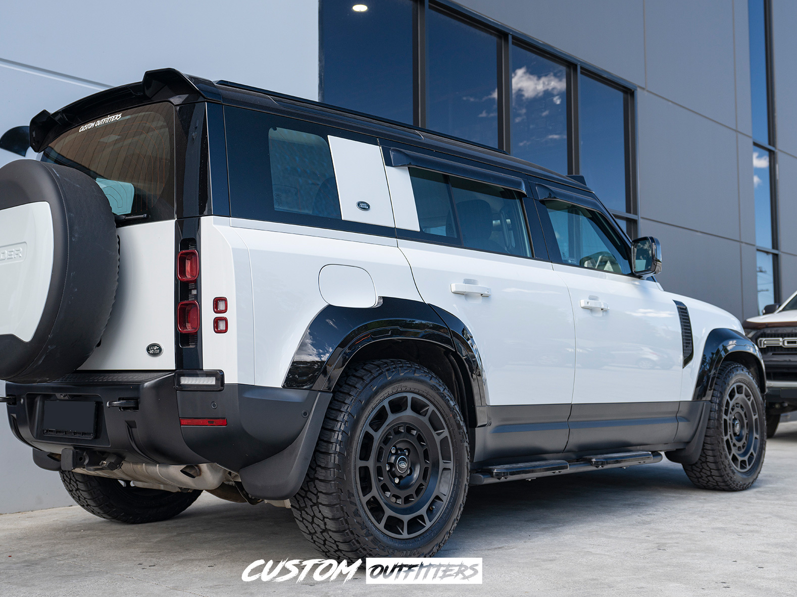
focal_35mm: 34
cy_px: 297
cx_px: 362
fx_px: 783
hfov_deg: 53.9
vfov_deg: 41.8
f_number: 4
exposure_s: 1/160
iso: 100
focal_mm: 31
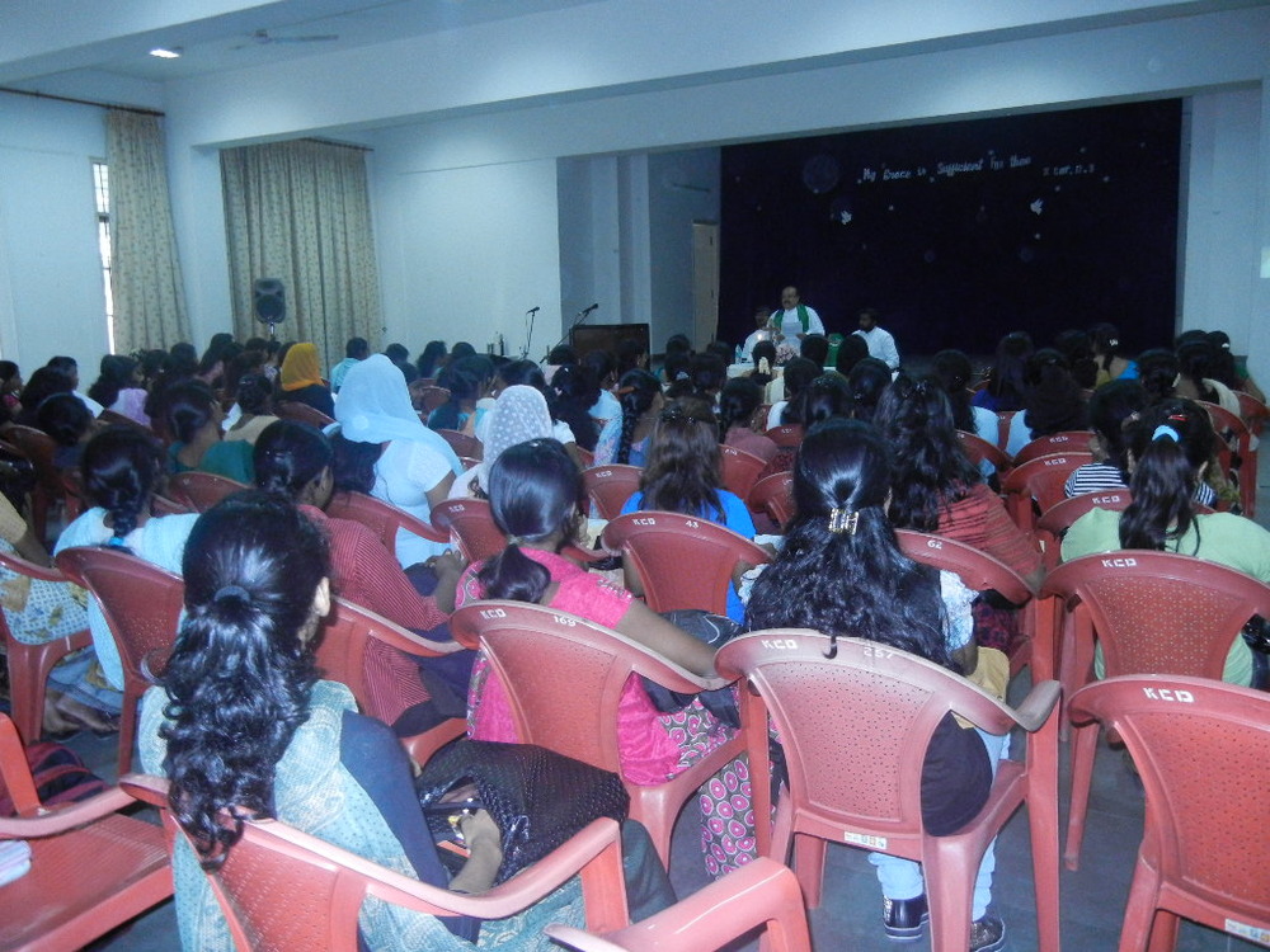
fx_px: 1101
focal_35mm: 30
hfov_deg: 60.0
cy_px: 476
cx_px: 635
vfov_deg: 46.8
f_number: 3.5
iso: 800
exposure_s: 1/30
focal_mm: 5.4
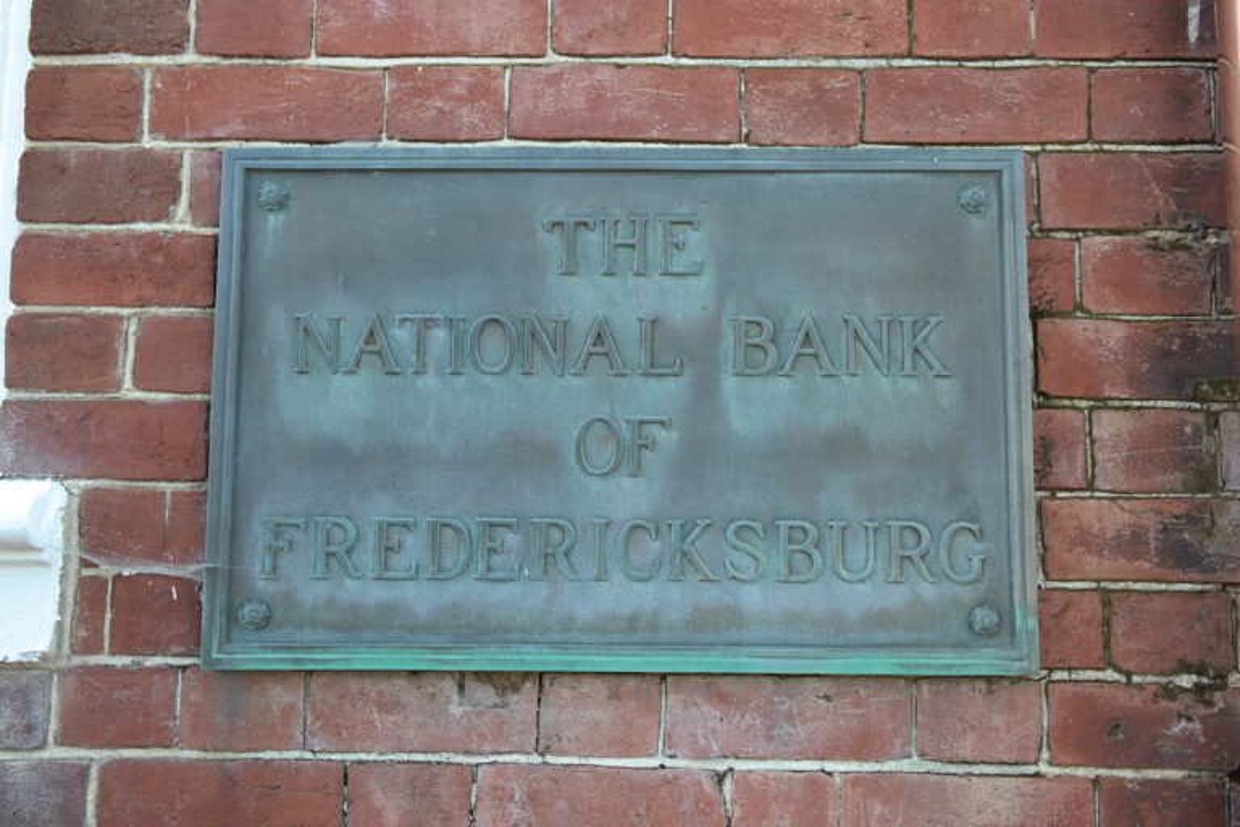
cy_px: 414
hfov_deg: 61.9
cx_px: 620
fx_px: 1033
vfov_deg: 43.6
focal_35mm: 30
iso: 100
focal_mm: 20
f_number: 3.5
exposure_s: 1/80
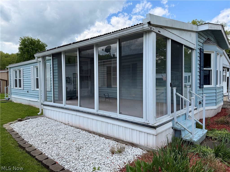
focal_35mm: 24
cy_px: 86
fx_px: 159
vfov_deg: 56.8
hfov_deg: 71.6
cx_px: 115
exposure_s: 1/3145
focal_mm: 6.76
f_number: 1.78
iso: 80
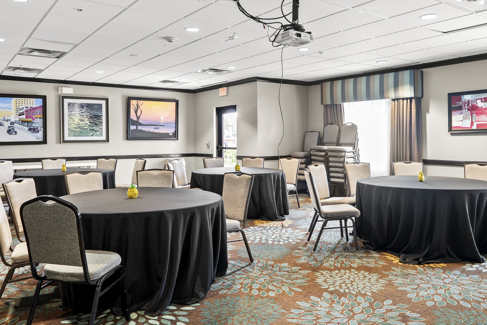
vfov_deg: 46.3
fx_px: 379
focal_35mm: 28
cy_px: 141
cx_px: 227
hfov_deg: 65.4
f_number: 8
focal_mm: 16
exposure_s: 1/1.67
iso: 250
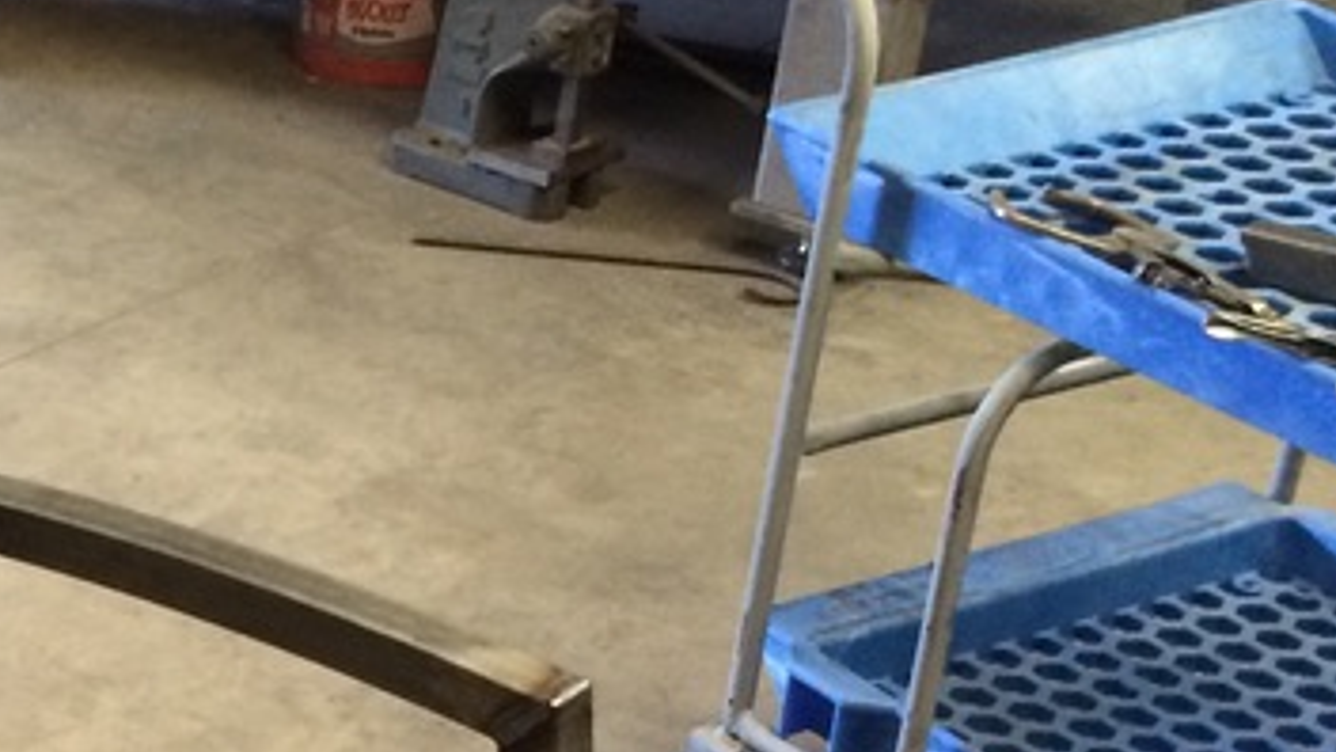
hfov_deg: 20.4
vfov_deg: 12.5
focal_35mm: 95
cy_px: 798
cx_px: -425
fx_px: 3365
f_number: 2.2
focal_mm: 4.12
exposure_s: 1/30
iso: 200
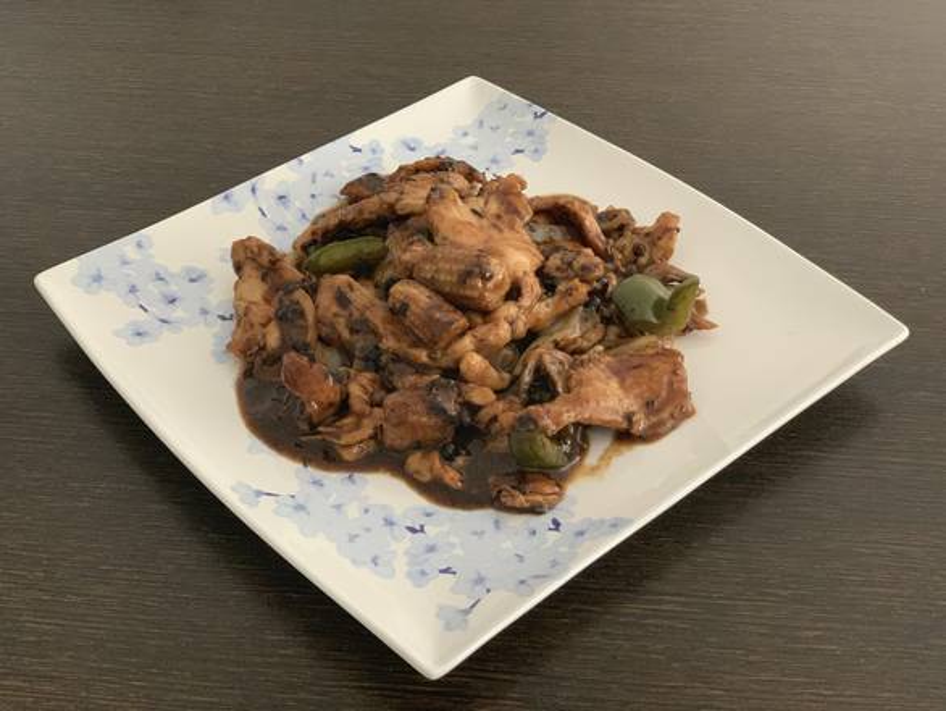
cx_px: 473
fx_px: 1422
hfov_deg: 36.8
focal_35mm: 52
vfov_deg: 28.1
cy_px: 356
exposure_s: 1/60
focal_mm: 6
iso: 250
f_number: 2.4
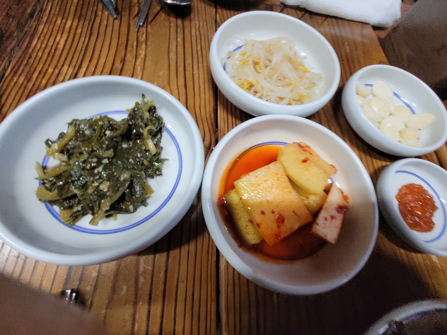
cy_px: 168
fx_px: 168
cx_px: 224
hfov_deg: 106.2
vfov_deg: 89.9
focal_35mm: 13
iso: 320
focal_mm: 1.74
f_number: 2.2
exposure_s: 1/60
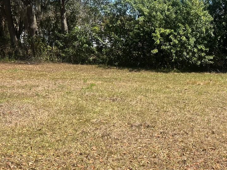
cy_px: 104
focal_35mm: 58
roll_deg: -0.9
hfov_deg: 30.4
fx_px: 380
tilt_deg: -10.6
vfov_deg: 25.2
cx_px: 238
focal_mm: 5.7
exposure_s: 1/2915
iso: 50
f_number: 1.5
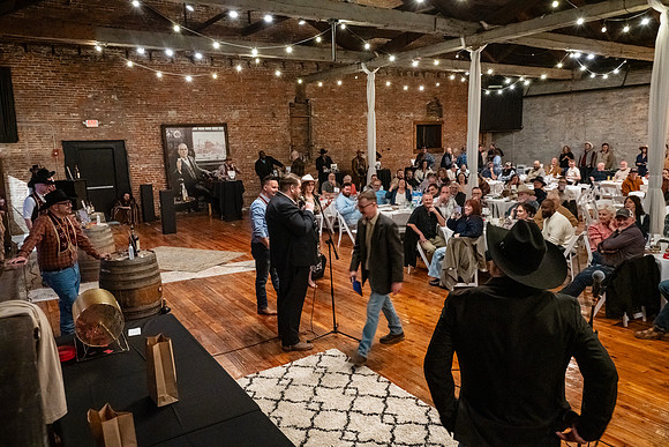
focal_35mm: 27
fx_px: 502
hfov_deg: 67.4
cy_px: 224
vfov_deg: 48.0
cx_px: 334
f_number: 6.3
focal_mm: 27
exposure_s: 1/40
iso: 6400
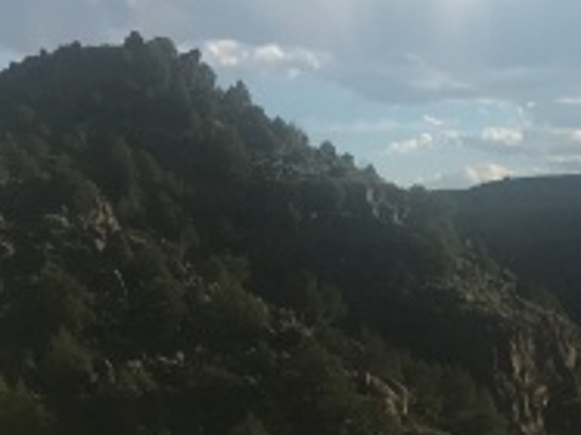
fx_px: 2080
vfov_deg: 11.5
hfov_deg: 14.7
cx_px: 892
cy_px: 637
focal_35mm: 124
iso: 25
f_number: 2.2
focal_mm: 4.15
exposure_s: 1/1399
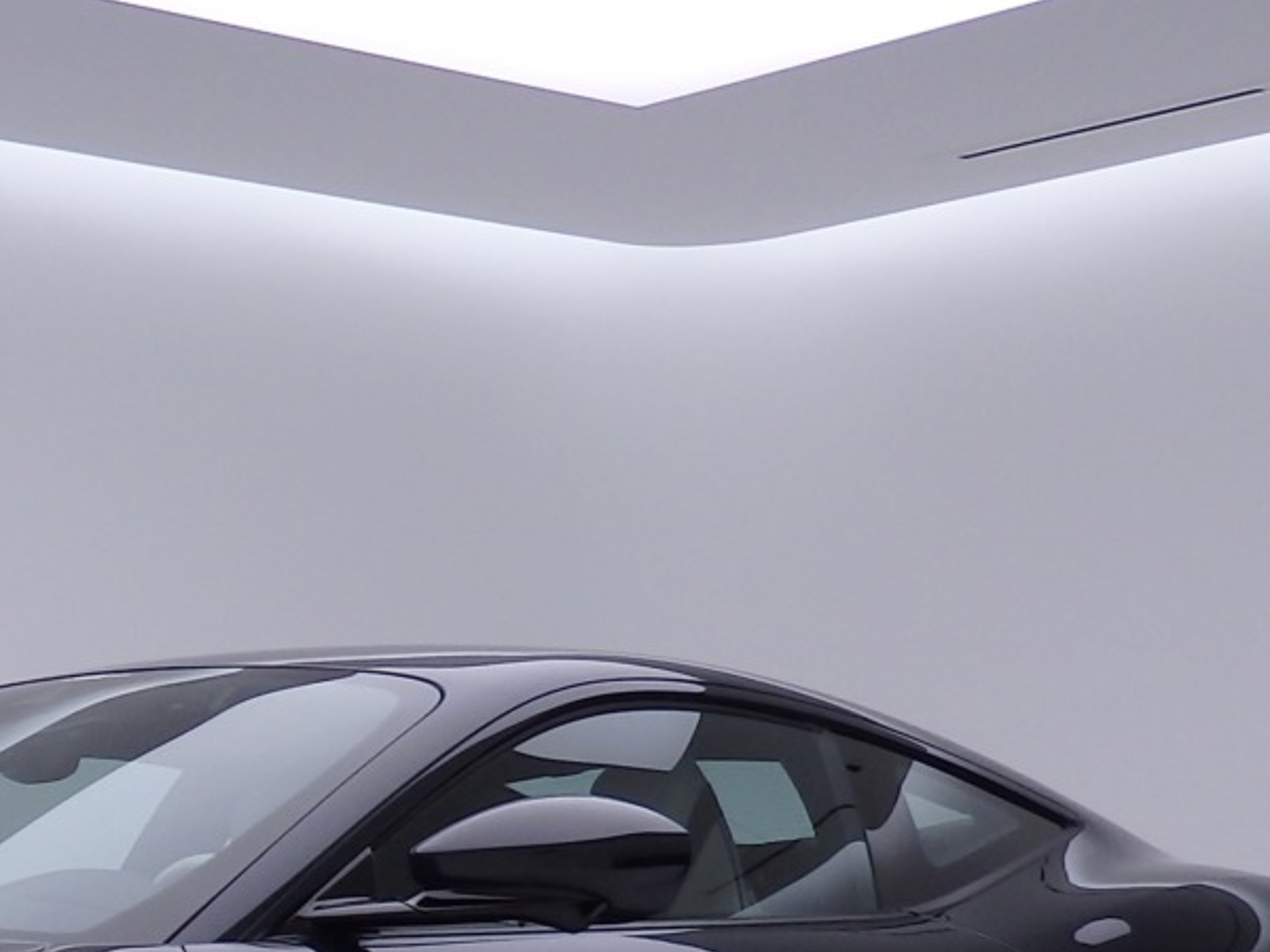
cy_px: 1013
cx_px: -241
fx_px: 2935
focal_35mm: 80
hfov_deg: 22.5
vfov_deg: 17.9
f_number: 3
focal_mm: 4.5
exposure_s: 1/160
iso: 125
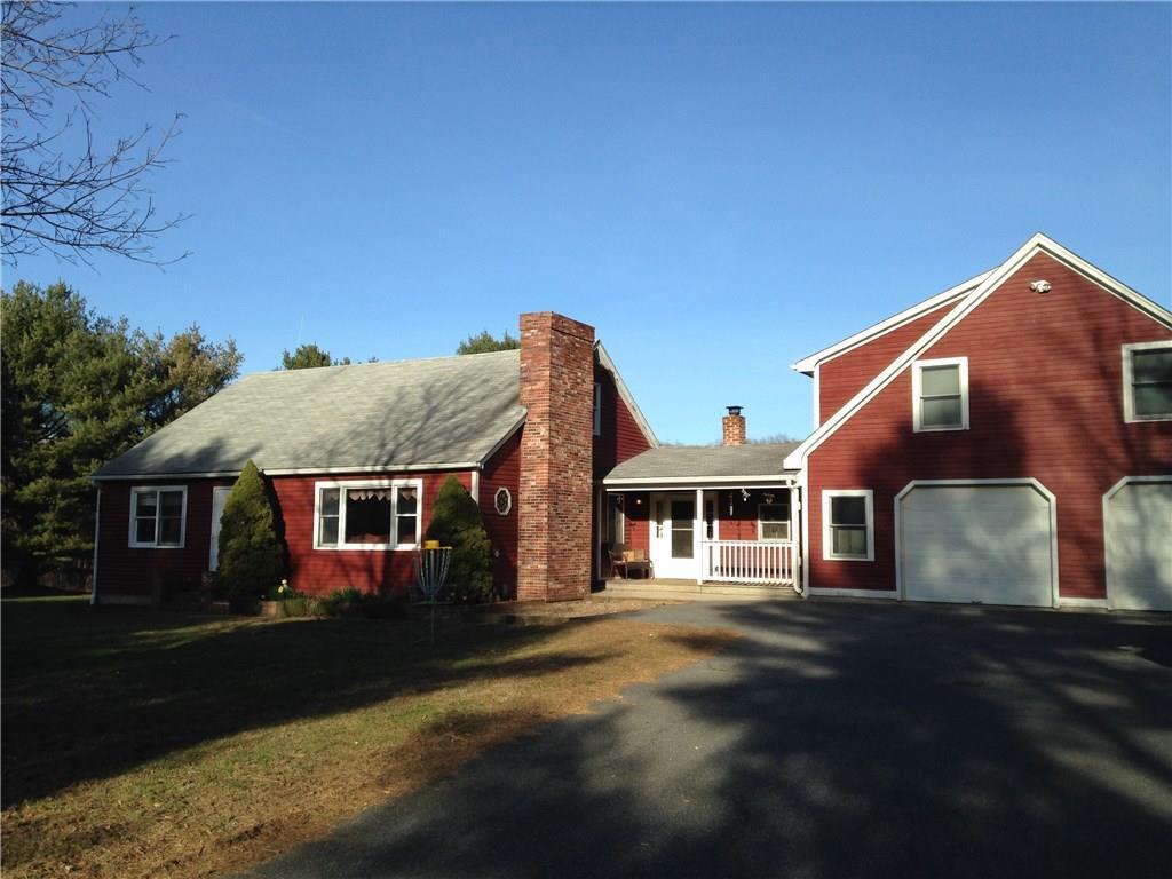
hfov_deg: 55.4
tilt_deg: +5.7
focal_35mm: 33
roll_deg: +0.8
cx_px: 586
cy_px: 440
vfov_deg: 42.9
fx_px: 1117
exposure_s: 1/1323
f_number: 2.4
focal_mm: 4.12
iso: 50
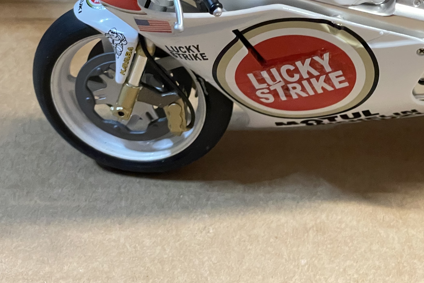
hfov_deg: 19.3
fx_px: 1225
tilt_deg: -37.3
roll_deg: -1.6
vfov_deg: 13.0
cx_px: 387
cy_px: -11
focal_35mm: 104
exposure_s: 1/50
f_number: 2
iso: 500
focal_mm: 6
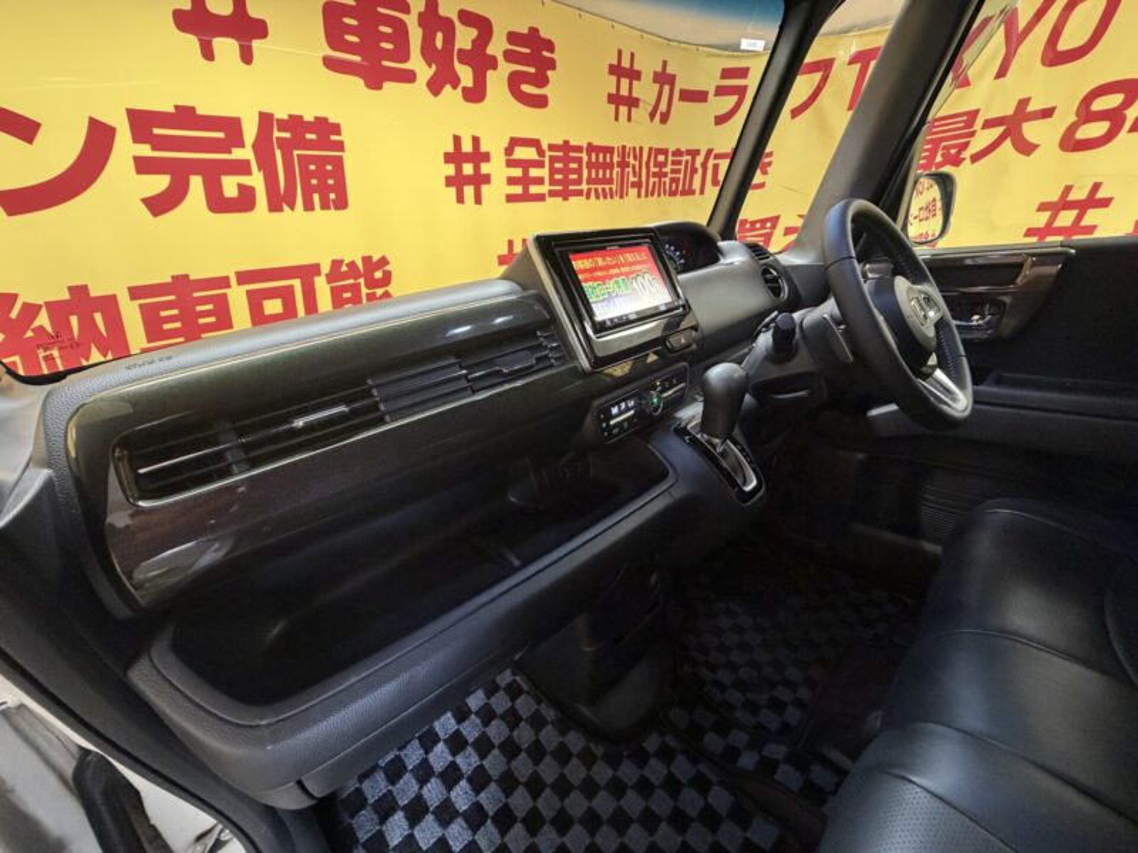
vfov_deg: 85.7
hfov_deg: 102.1
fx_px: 460
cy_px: 426
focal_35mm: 14
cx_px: 569
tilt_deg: -22.6
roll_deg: +5.9
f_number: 2.2
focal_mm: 2.22
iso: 400
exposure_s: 1/50
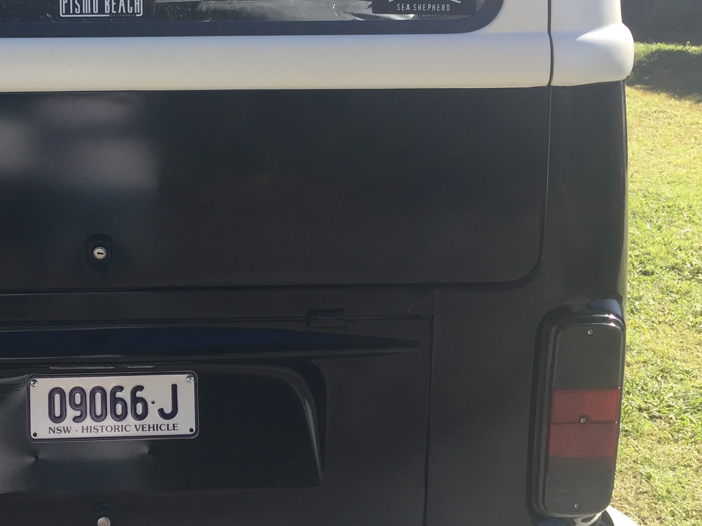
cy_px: 178
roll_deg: -0.9
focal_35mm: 57
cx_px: 132
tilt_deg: -12.1
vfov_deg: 25.5
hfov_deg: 32.8
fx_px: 1156
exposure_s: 1/638
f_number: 2.2
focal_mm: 4.15
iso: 32
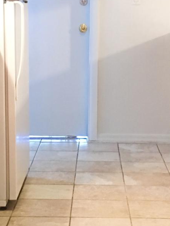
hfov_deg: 15.2
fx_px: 636
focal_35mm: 97
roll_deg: -0.5
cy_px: 46
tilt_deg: -3.6
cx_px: 89
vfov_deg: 20.0
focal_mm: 4.15
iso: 400
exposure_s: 1/17
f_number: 2.2
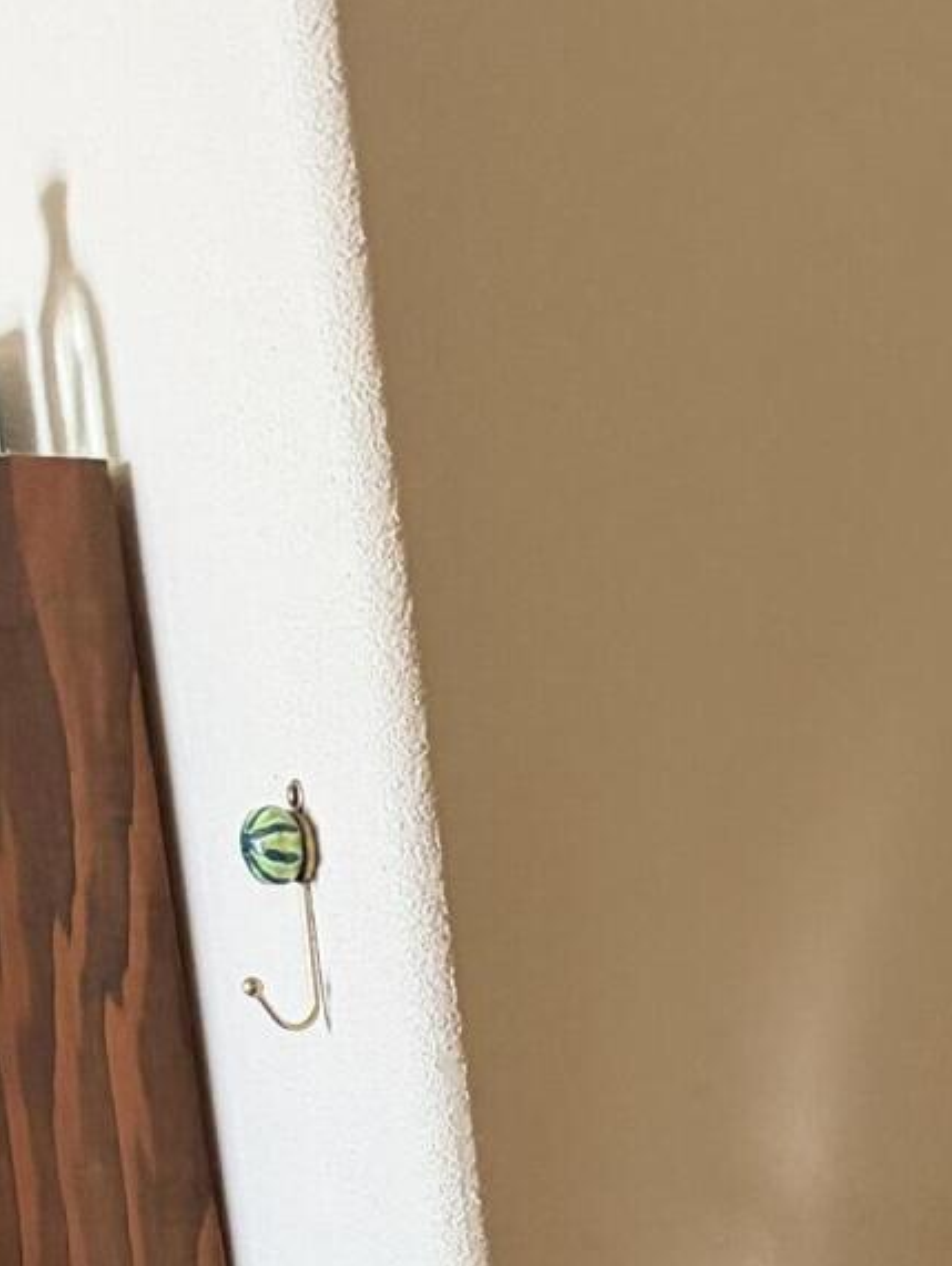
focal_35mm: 84
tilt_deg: -11.4
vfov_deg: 20.9
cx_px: 1589
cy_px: 1712
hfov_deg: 15.6
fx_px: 3077
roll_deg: +2.5
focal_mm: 6.76
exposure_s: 1/40
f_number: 1.78
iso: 640
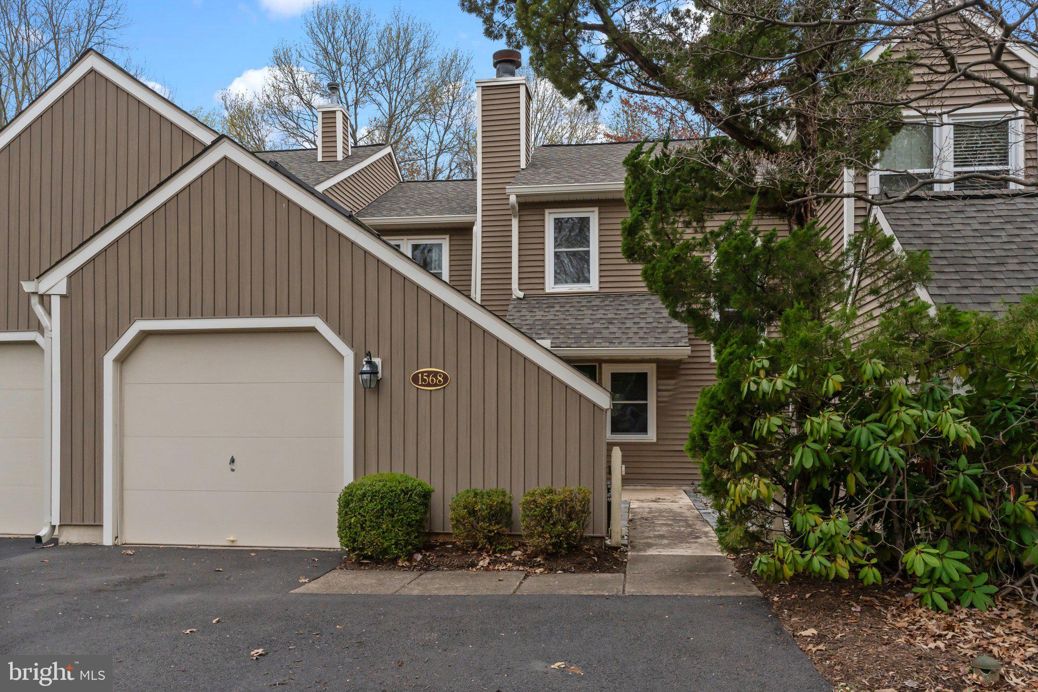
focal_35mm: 28
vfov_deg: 46.4
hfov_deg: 65.5
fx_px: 807
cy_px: 346
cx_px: 519
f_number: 10
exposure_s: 1/1250
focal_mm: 28
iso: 1000
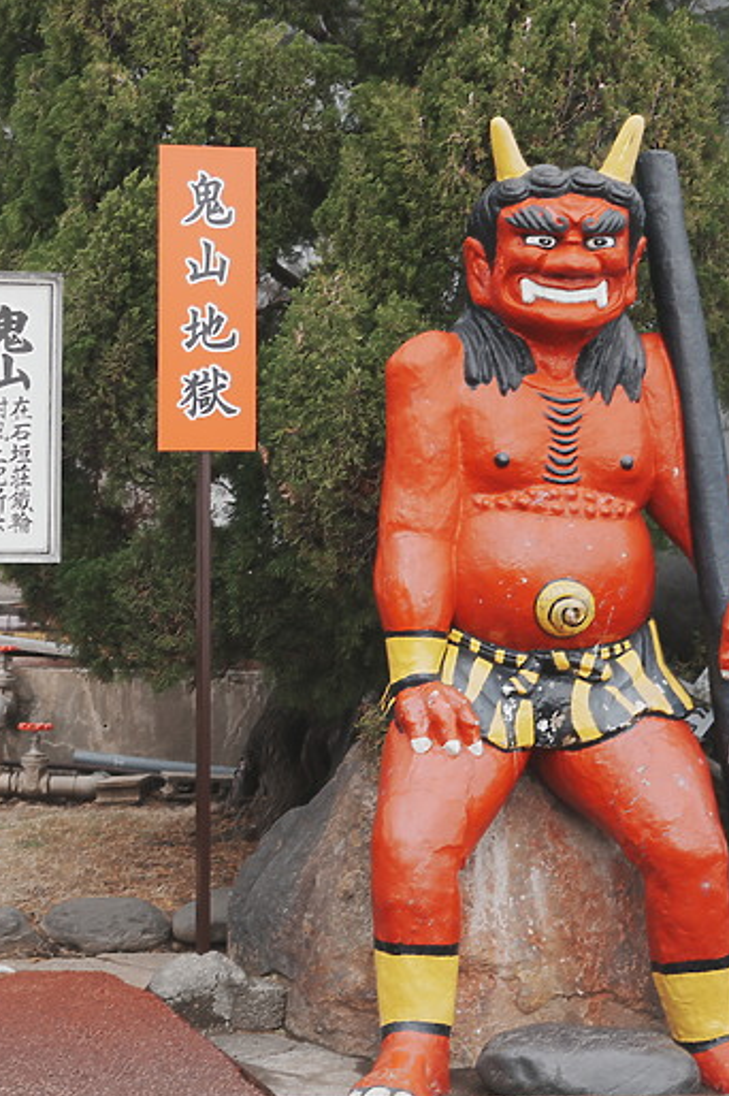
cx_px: 15
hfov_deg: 16.3
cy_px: 548
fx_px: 2494
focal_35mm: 82
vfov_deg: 24.8
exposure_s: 1/100
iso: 100
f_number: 4
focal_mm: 54
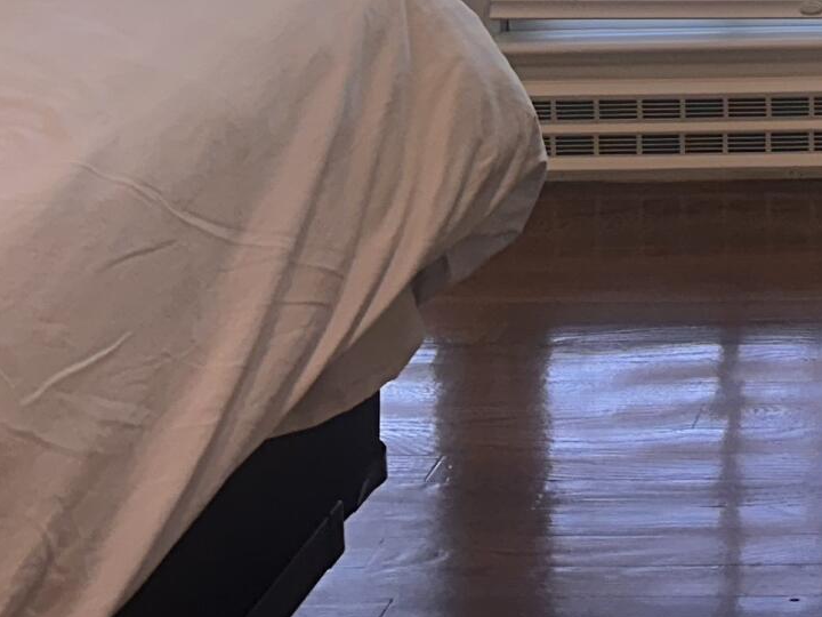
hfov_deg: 17.2
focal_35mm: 100
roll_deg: -2.8
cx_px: 1325
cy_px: -489
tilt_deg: -8.1
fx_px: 2375
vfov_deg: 13.3
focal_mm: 6.86
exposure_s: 1/120
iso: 64
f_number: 1.78
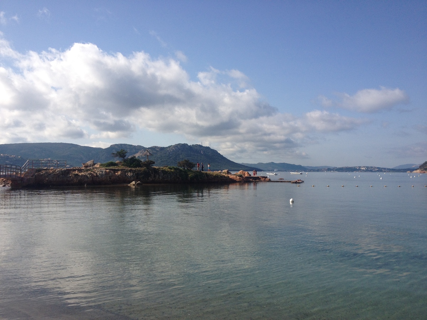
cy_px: 160
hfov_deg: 52.6
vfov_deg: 40.7
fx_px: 432
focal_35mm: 35
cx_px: 214
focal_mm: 4.28
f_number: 2.4
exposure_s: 1/2208
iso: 64
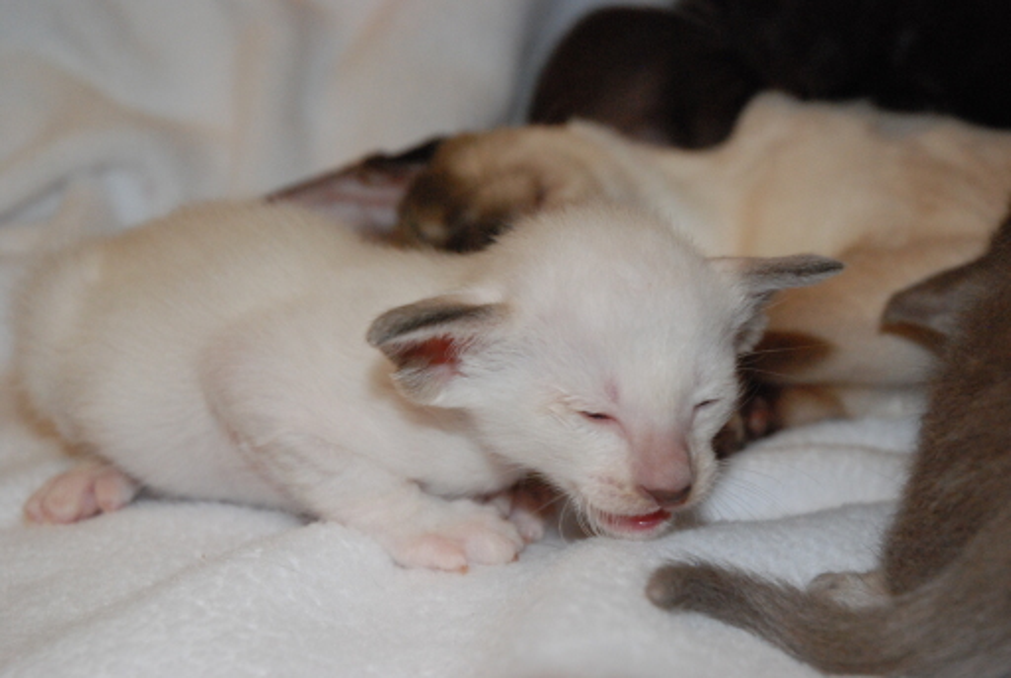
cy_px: 339
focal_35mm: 75
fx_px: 2109
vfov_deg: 18.2
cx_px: 506
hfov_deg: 27.0
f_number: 5.6
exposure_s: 1/60
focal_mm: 50
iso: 1600
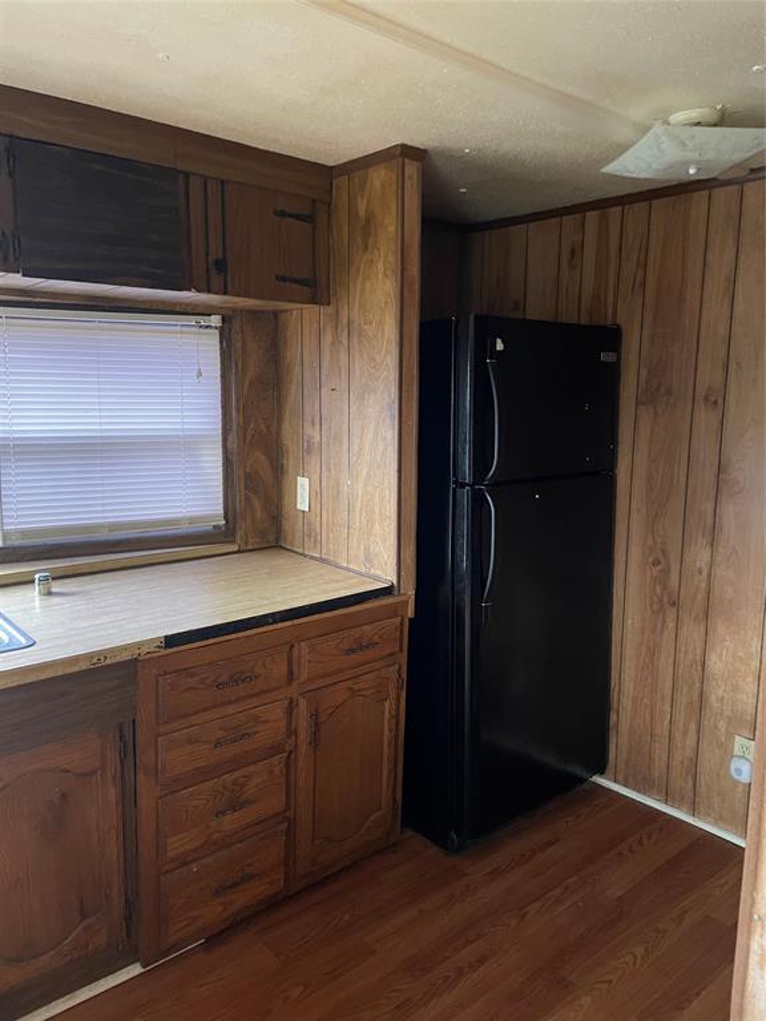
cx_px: 383
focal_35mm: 26
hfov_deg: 53.1
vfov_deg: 67.3
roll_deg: -0.9
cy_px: 510
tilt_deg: -6.6
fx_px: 767
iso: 800
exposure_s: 1/30
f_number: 1.6
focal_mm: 4.2
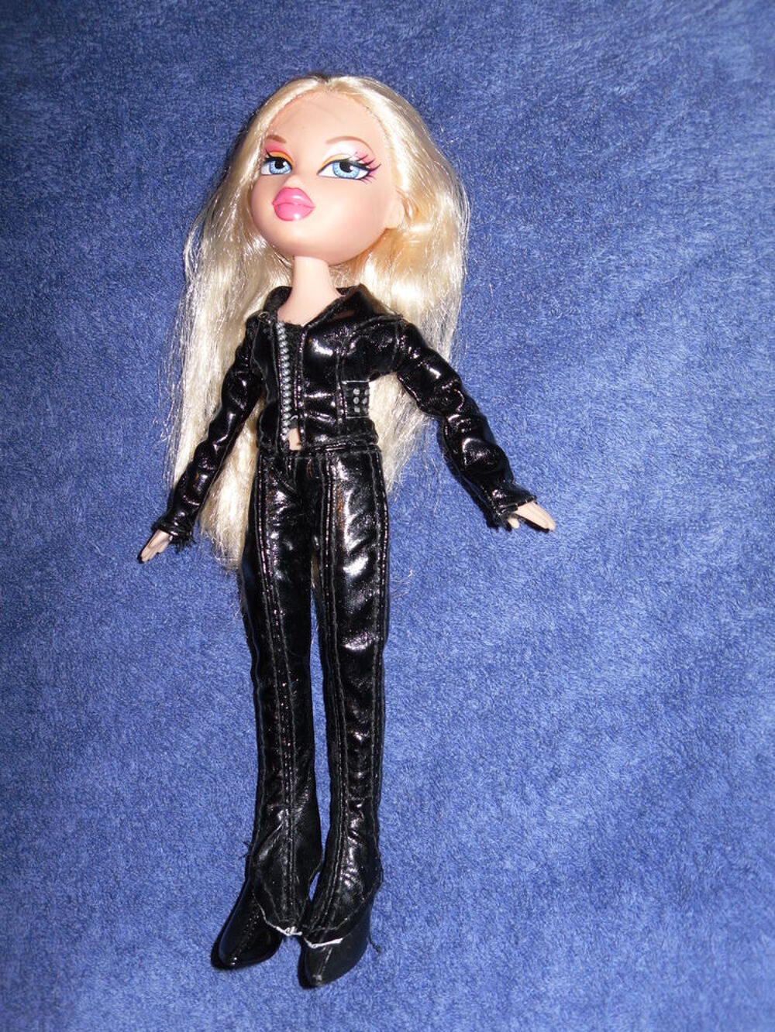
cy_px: 516
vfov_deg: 52.6
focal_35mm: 35
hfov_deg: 40.7
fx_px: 1045
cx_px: 388
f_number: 3.5
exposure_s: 1/45
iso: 80
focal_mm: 6.3
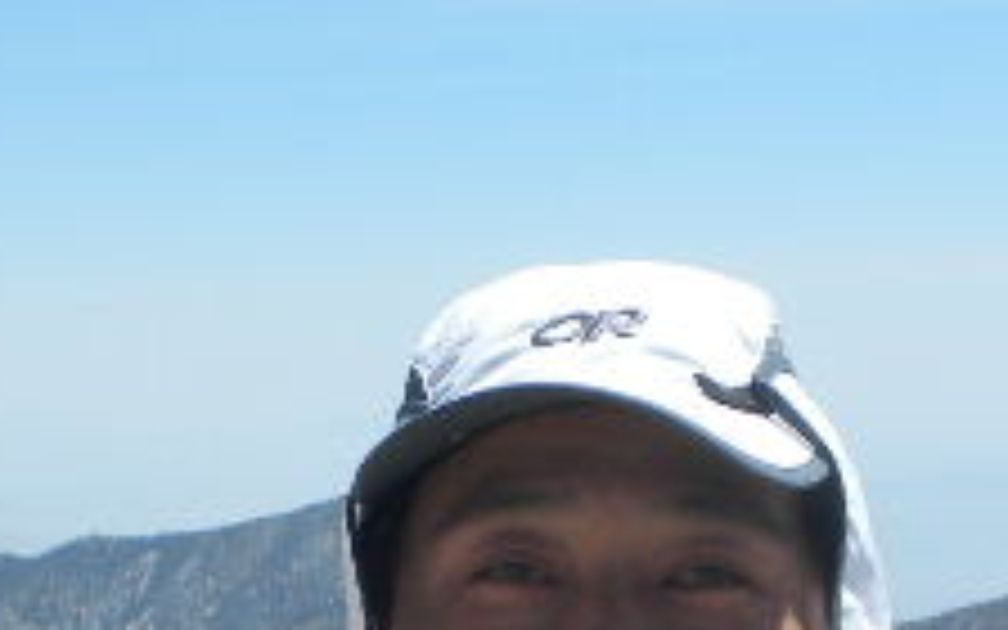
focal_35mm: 140
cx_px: 436
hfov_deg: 14.9
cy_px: 950
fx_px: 3846
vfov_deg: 9.1
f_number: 10
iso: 64
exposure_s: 1/110
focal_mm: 6.6
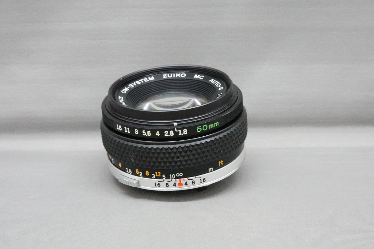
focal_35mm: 65
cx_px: 187
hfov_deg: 31.0
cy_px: 124
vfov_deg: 20.9
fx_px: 675
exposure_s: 1/80
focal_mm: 23.86
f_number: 8
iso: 6400
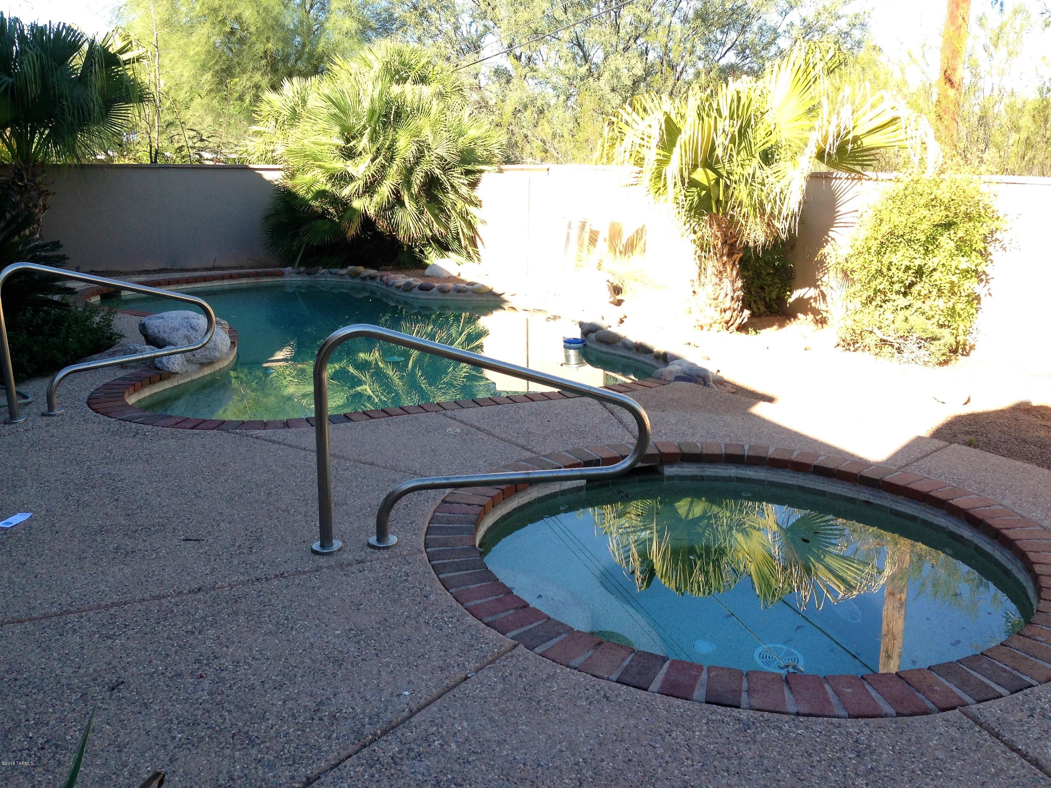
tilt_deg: -13.0
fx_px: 1002
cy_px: 394
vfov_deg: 42.9
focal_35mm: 33
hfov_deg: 55.4
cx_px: 526
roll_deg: -1.5
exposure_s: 1/287
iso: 50
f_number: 2.4
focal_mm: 4.12
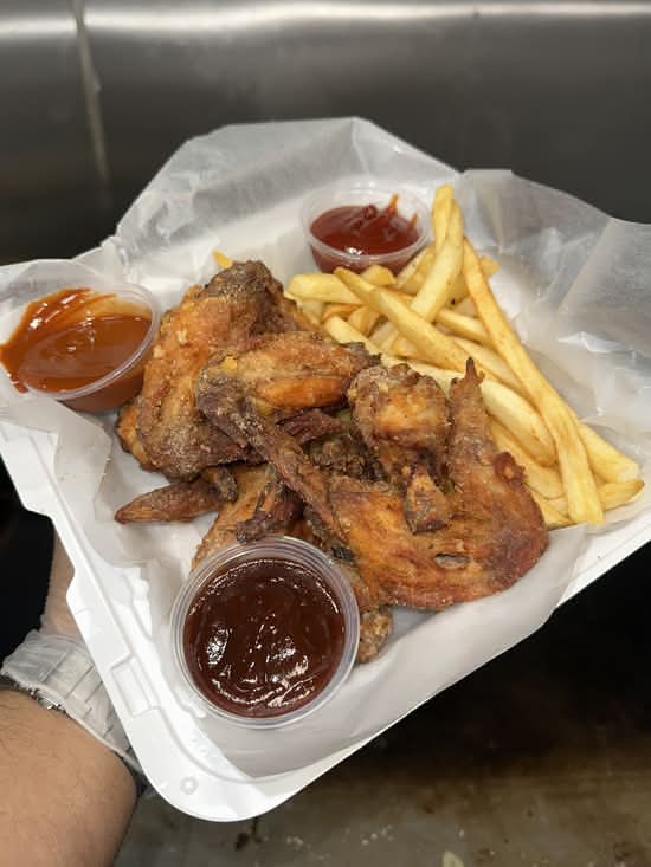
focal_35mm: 24
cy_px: 434
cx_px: 326
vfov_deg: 71.6
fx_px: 602
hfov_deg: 56.8
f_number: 1.78
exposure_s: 1/59
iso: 50
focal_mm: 6.86
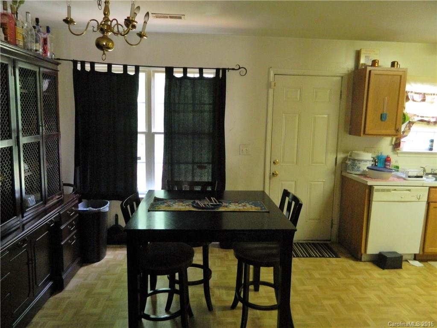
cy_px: 164
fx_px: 316
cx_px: 218
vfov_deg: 54.9
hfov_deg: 69.4
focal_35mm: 25
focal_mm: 4.5
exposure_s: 1/15
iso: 400
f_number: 3.1
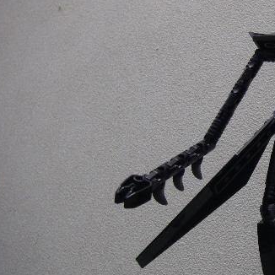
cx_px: 261
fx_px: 593
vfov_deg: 26.1
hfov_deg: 25.1
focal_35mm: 66
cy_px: 145
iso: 160
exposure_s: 1/20
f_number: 3.3
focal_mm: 6.3
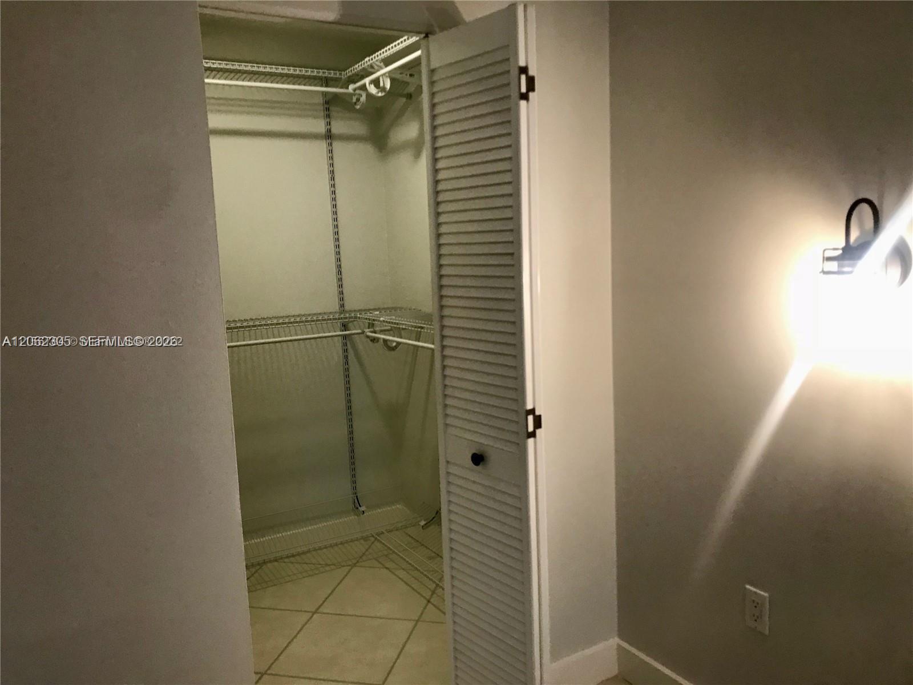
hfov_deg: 63.4
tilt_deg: -7.9
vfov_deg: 49.7
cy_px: 342
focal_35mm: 28
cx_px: 456
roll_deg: +2.2
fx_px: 739
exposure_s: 1/30
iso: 32
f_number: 1.8
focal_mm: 3.99
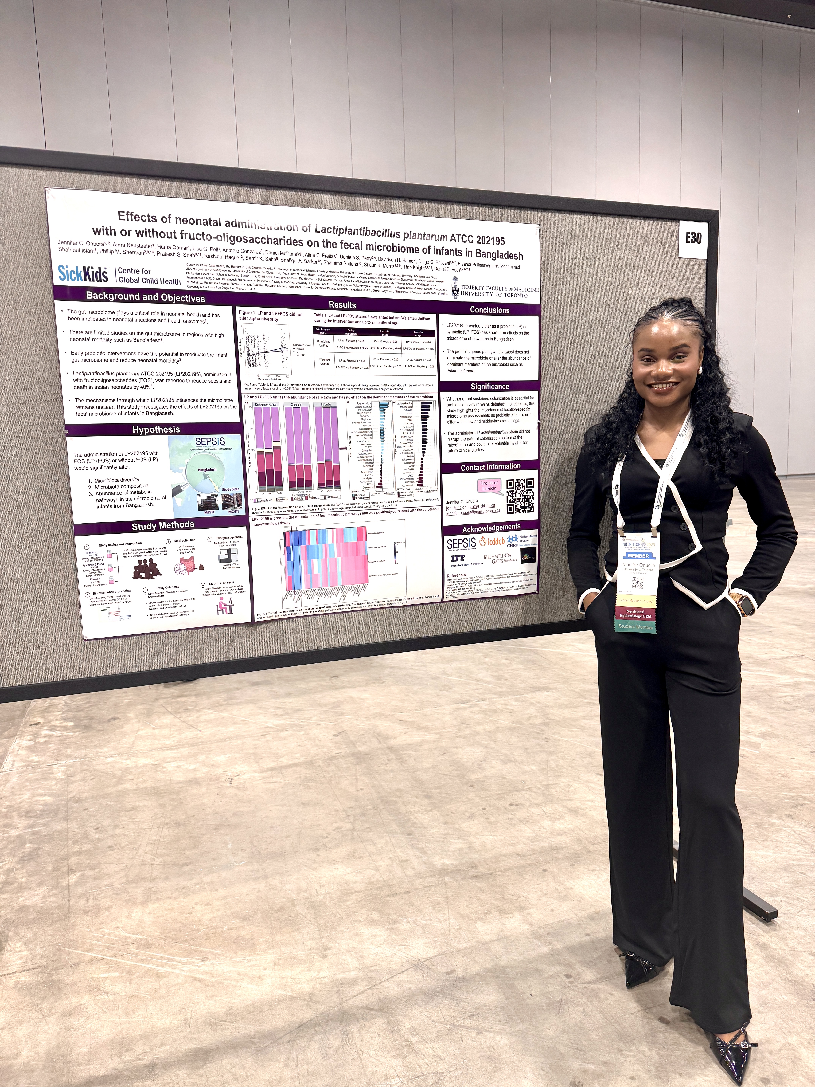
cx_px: 408
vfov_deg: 71.6
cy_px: 544
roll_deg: +1.4
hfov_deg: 56.8
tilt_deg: -8.5
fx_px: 753
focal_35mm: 24
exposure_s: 1/120
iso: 200
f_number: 1.78
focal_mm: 6.76
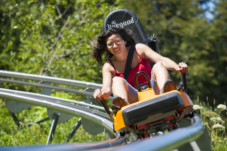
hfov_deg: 10.3
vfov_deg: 6.9
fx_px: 1260
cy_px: 76
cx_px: 114
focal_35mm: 200
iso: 1000
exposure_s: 1/4000
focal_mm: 200
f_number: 5
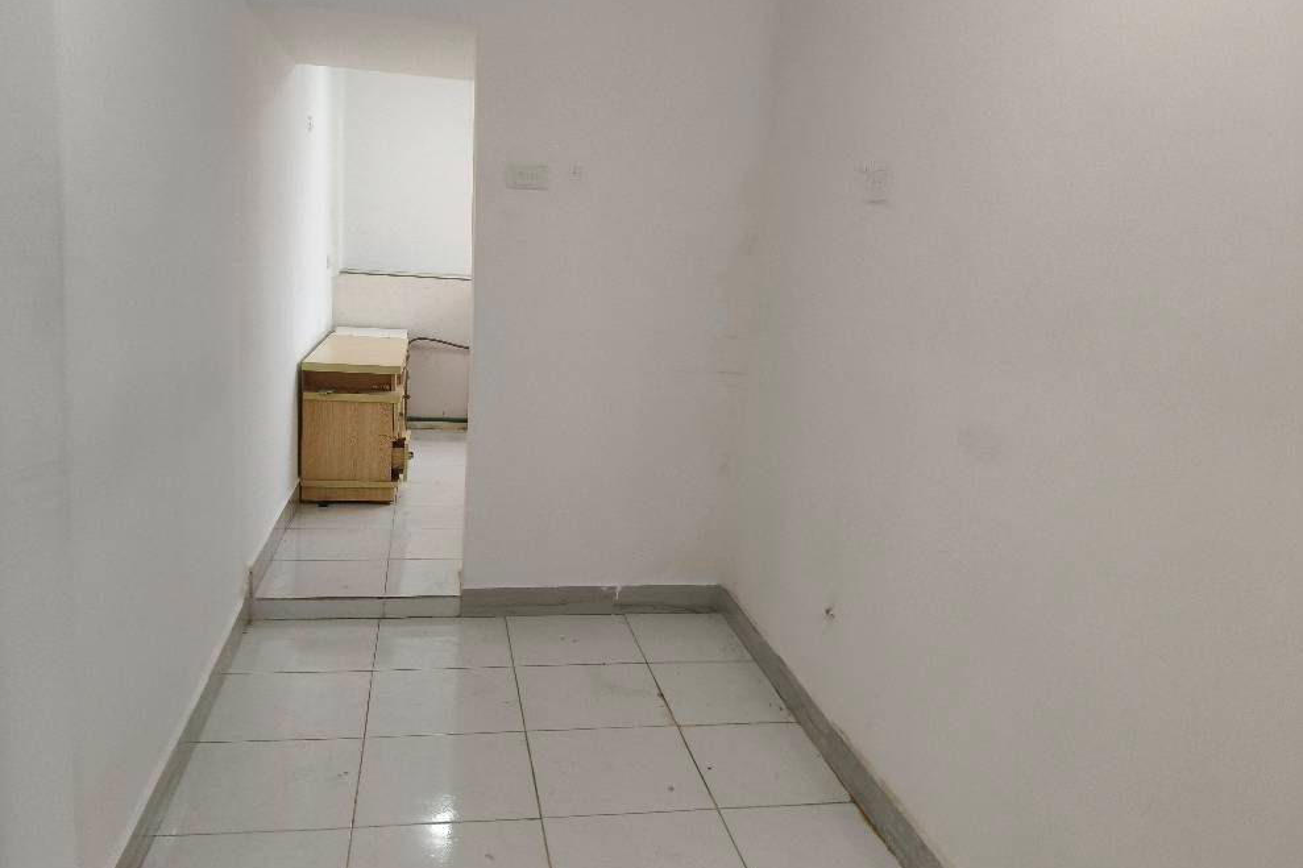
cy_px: 435
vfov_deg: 46.4
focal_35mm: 28
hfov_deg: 65.5
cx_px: 632
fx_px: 1013
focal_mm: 4.84
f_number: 1.8
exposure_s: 1/100
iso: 250
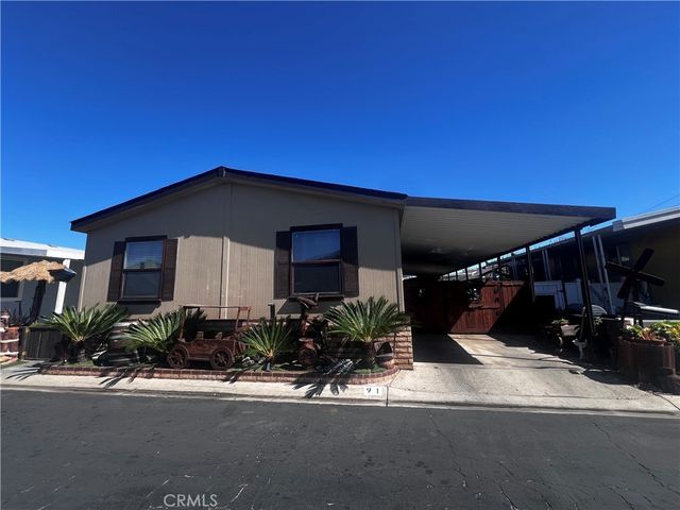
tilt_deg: +7.2
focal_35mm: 13
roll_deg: +0.0
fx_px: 255
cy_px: 255
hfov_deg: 106.2
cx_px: 340
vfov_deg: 89.9
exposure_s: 1/645
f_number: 1.8
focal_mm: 1.57
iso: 32
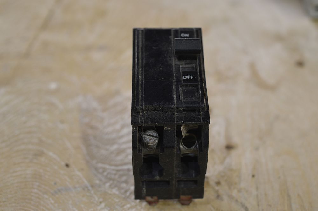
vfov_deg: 18.9
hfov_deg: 28.1
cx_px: 159
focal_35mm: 72
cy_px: 106
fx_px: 635
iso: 400
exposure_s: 1/25
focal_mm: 48
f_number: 5.3
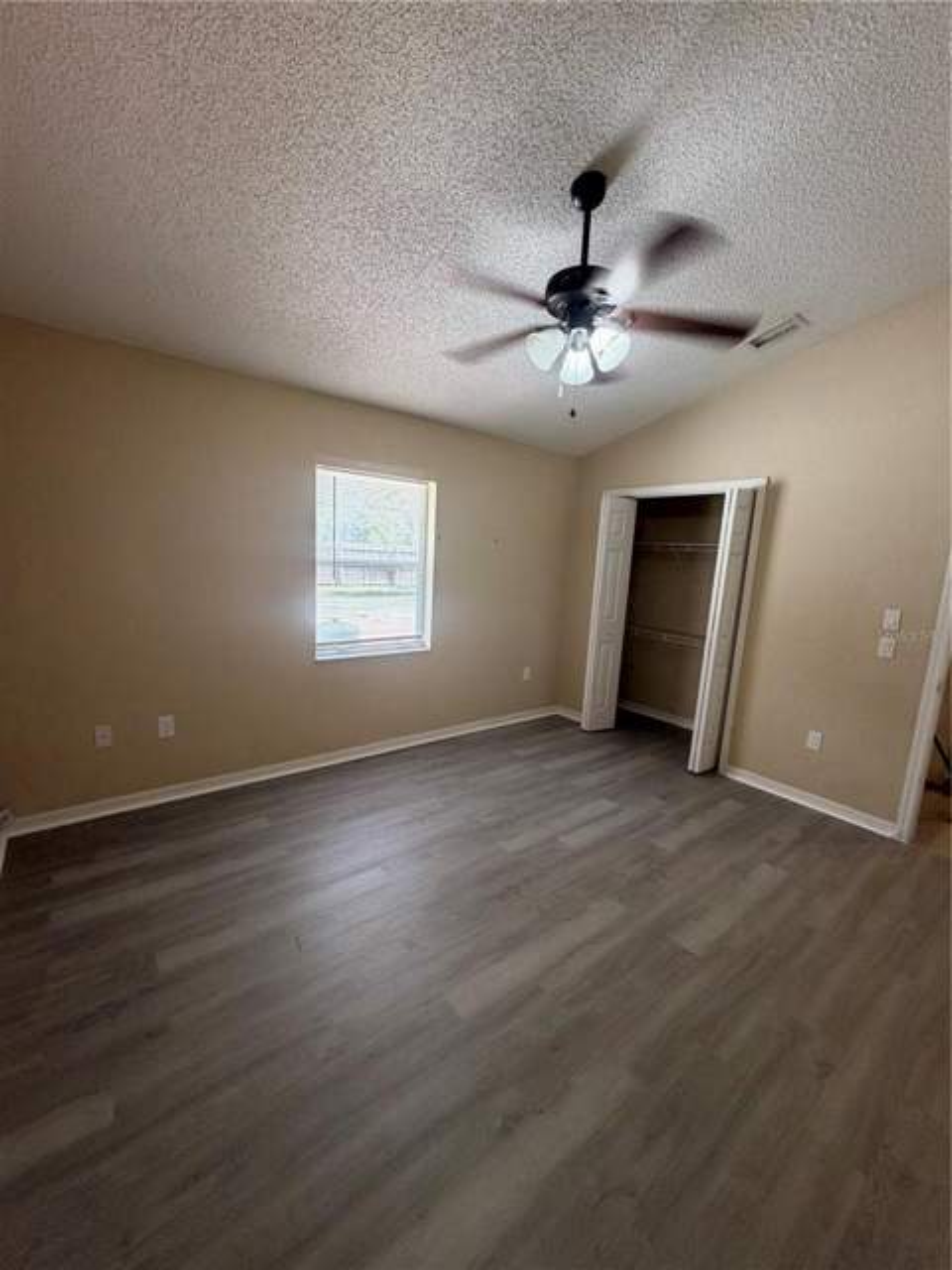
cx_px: 476
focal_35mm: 14
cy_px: 635
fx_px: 513
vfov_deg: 102.1
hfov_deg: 85.7
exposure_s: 1/60
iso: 160
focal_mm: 2.22
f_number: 2.2
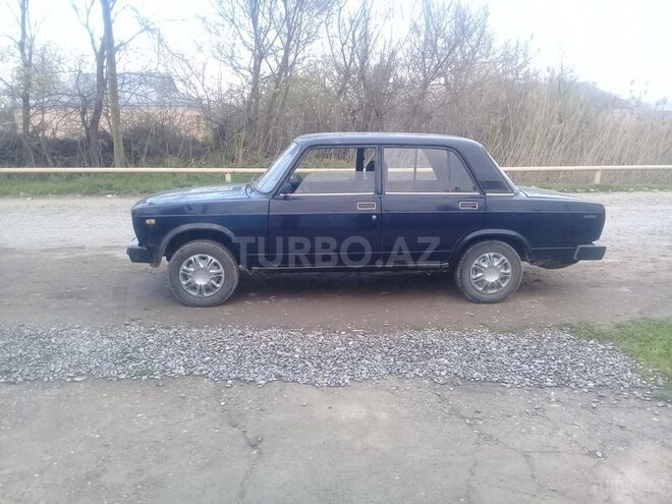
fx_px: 602
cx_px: 336
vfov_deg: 45.4
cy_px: 252
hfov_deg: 58.4
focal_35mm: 31
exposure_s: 1/100
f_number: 2.2
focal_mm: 3.3
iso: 100
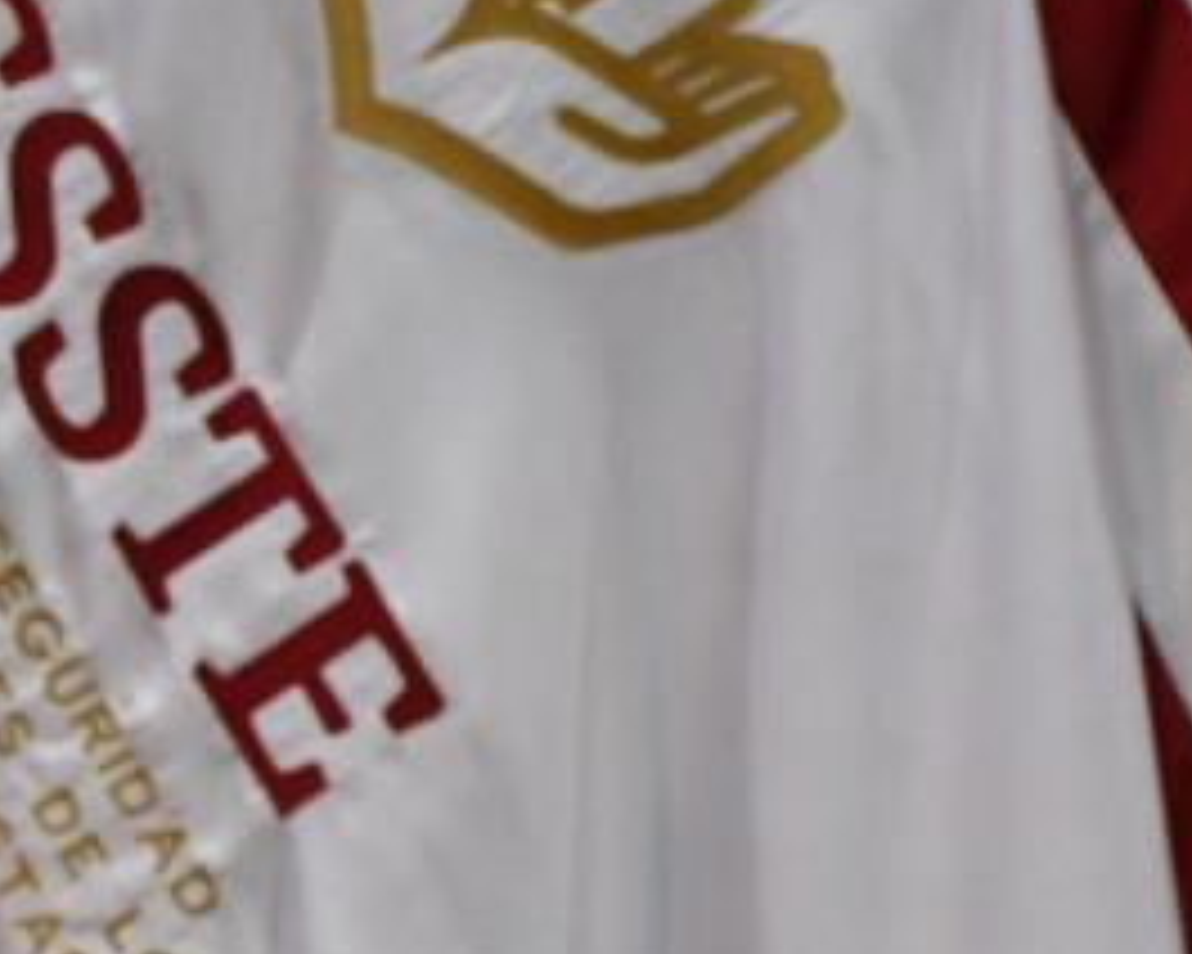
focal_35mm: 413
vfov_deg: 3.7
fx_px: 14570
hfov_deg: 4.6
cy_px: 1467
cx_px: -1188
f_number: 4.5
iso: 1250
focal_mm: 48
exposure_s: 1/100
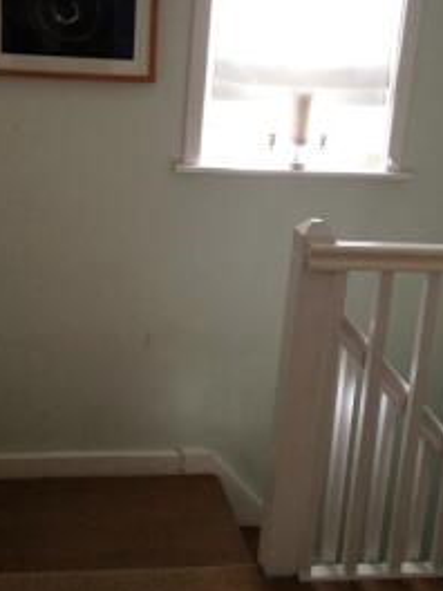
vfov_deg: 33.0
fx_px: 990
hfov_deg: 25.2
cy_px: 214
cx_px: 213
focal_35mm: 58
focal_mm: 4.28
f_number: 2.4
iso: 64
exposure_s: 1/40
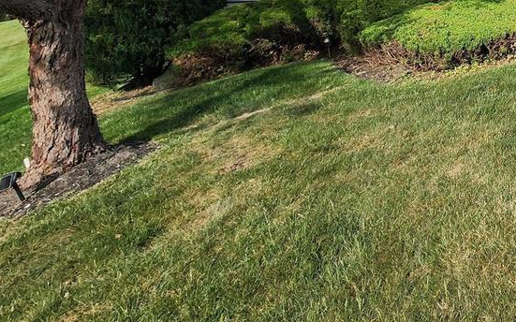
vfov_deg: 28.9
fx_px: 506
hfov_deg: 39.1
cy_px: -94
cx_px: 621
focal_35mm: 36
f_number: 2.2
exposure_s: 1/1380
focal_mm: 2.2
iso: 50
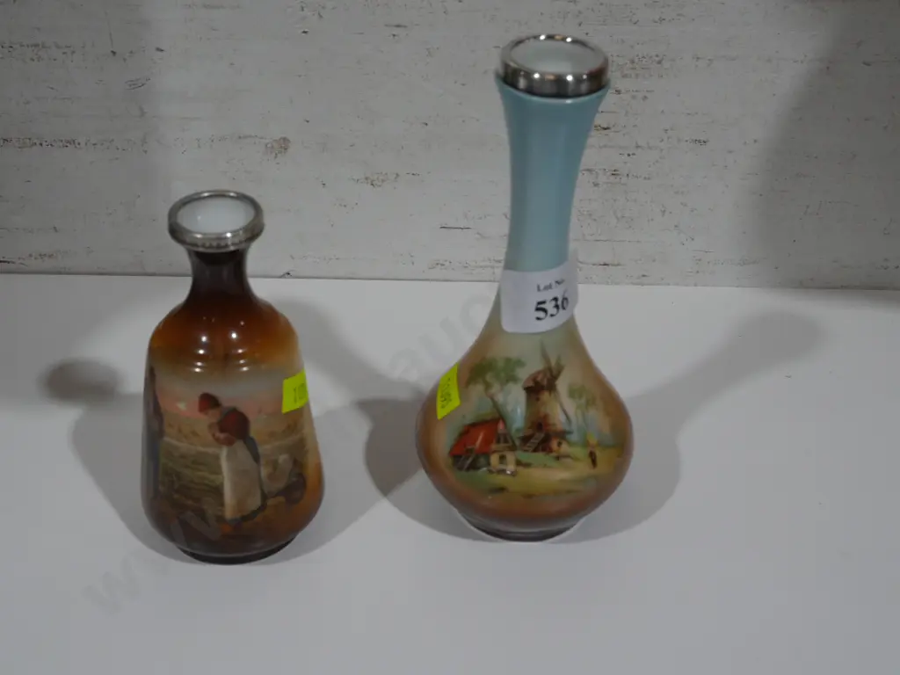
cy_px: 338
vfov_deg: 26.1
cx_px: 450
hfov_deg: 34.3
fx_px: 1456
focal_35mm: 56
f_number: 9
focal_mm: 28
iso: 500
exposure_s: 1/60
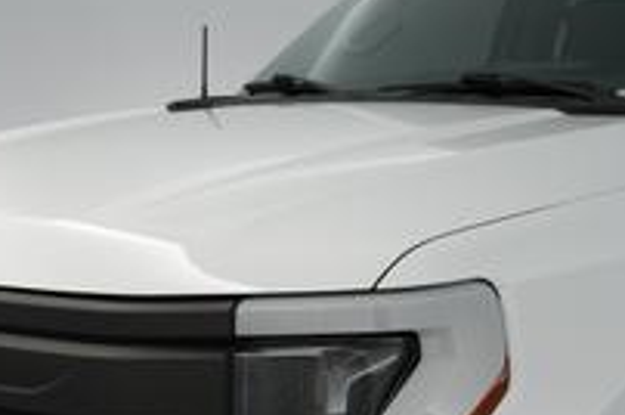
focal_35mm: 73
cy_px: 393
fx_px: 1265
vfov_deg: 18.2
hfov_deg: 27.4
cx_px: 452
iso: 640
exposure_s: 1/250
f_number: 2.8
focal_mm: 23
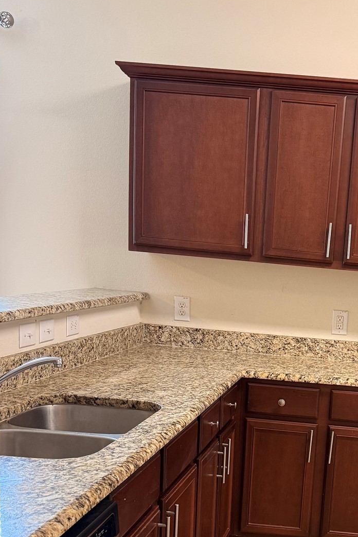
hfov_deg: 26.5
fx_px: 730
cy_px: 438
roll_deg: -4.2
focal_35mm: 49
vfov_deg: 38.6
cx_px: 333
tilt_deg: -12.0
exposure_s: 1/60
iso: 200
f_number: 1.78
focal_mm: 6.76
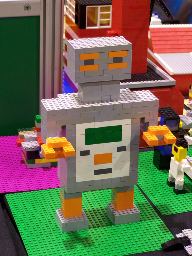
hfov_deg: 14.1
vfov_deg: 18.7
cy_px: 128
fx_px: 777
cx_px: 96
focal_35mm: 105
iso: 80
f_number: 3.2
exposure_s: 1/3
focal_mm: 17.5
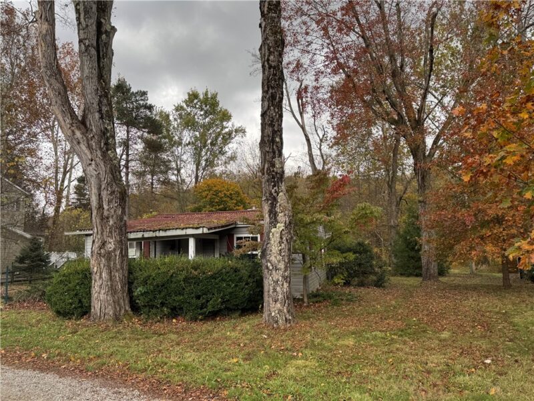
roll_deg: +0.9
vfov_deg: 56.8
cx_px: 267
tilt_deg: +5.8
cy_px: 200
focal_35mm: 24
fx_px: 370
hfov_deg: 71.6
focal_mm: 6.76
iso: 80
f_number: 1.78
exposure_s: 1/439
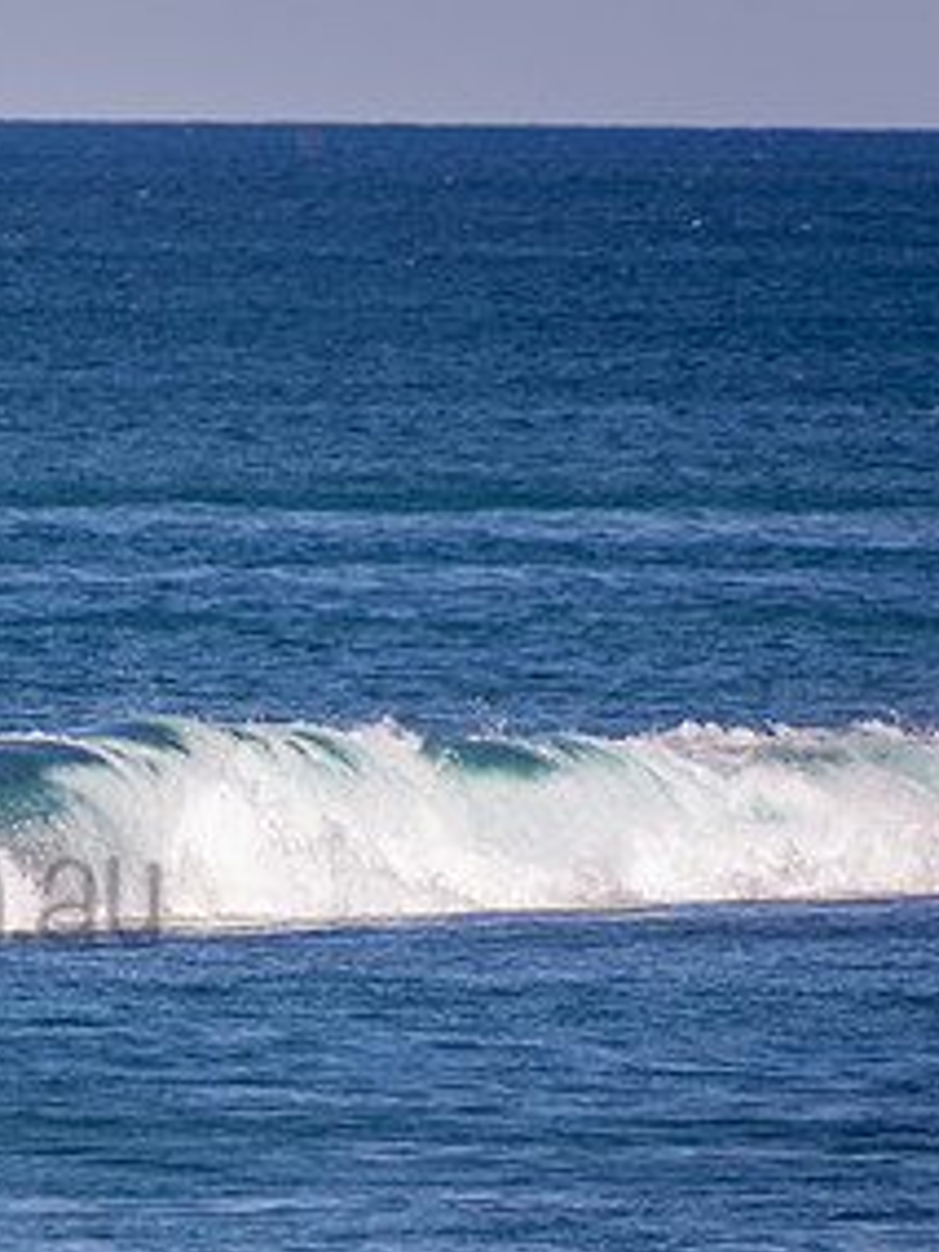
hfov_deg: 1.2
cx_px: -304
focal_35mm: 1198
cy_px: 840
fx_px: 43330
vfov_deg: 1.7
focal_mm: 400
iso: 220
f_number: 5.6
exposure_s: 1/1250
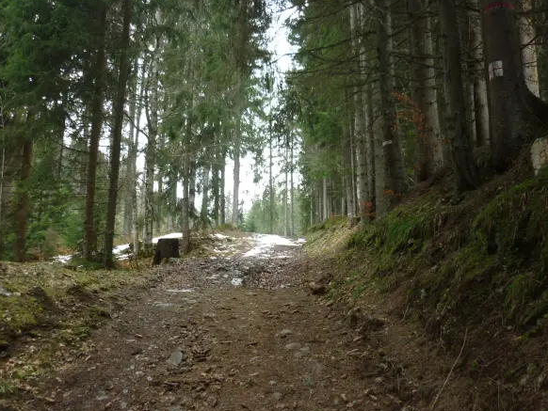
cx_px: 274
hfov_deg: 53.9
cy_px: 206
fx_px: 538
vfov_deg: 41.8
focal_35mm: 34
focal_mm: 5.5
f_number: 2.8
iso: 160
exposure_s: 1/30
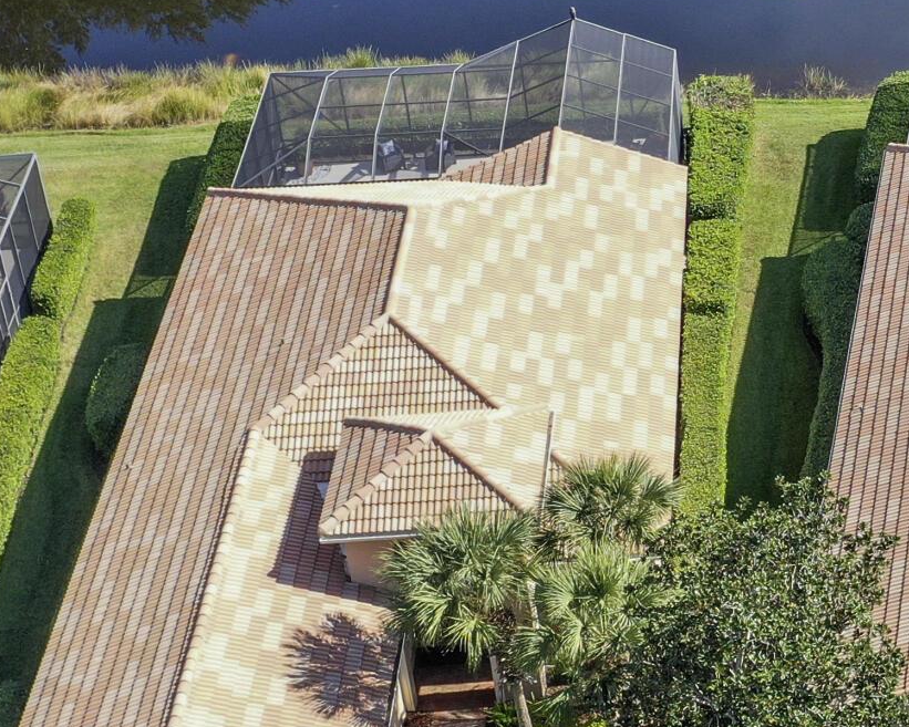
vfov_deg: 16.0
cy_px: 351
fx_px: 2583
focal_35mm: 96
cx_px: 1246
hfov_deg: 18.3
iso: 100
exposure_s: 1/240
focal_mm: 10.26
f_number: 5
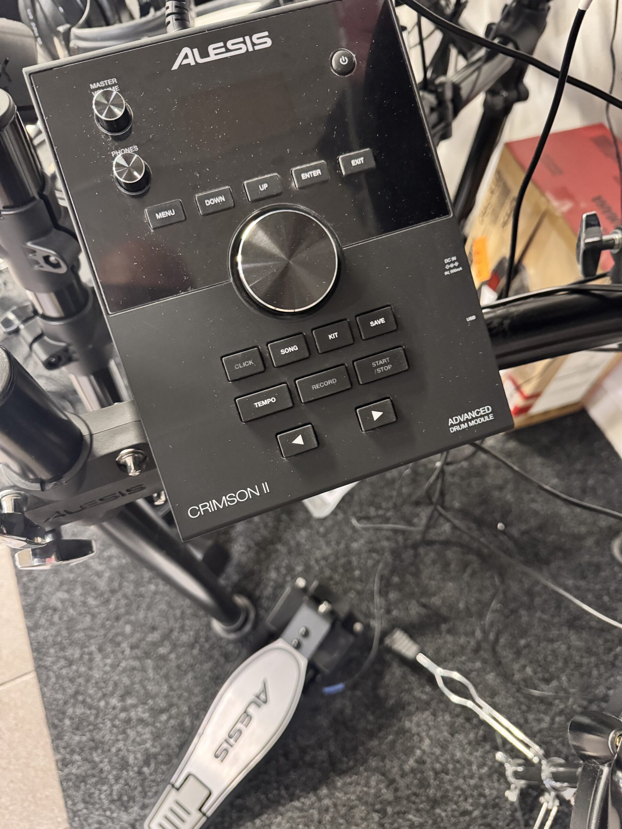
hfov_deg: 56.8
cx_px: 311
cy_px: 414
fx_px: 575
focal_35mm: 24
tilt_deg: -58.9
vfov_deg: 71.6
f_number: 1.78
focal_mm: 6.76
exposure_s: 1/33
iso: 1000
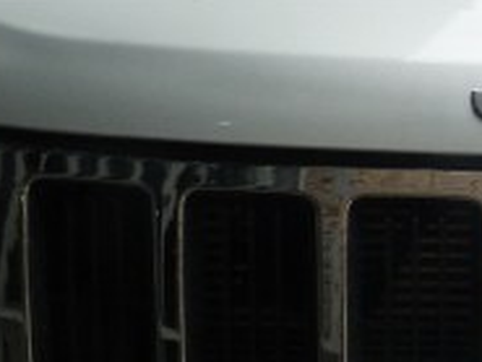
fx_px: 1505
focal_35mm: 108
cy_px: 190
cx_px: 547
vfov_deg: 13.7
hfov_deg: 17.5
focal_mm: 4.5
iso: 125
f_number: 4
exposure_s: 1/200
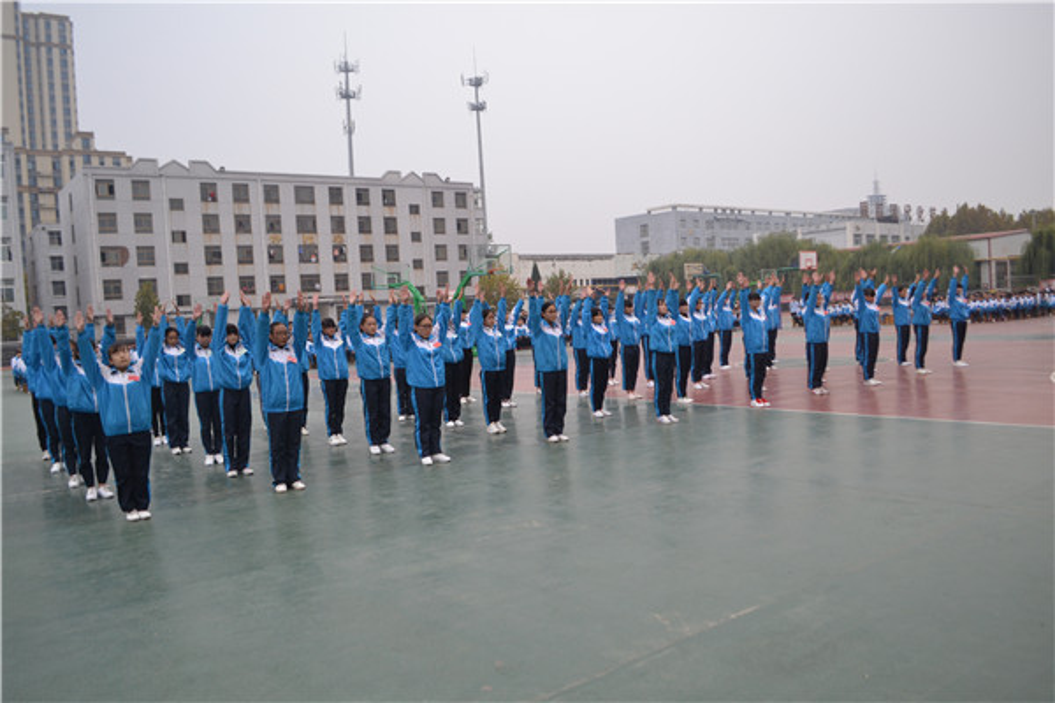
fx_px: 791
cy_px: 352
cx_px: 528
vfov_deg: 47.9
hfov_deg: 67.4
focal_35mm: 27
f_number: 4
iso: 400
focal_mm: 18
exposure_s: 1/800
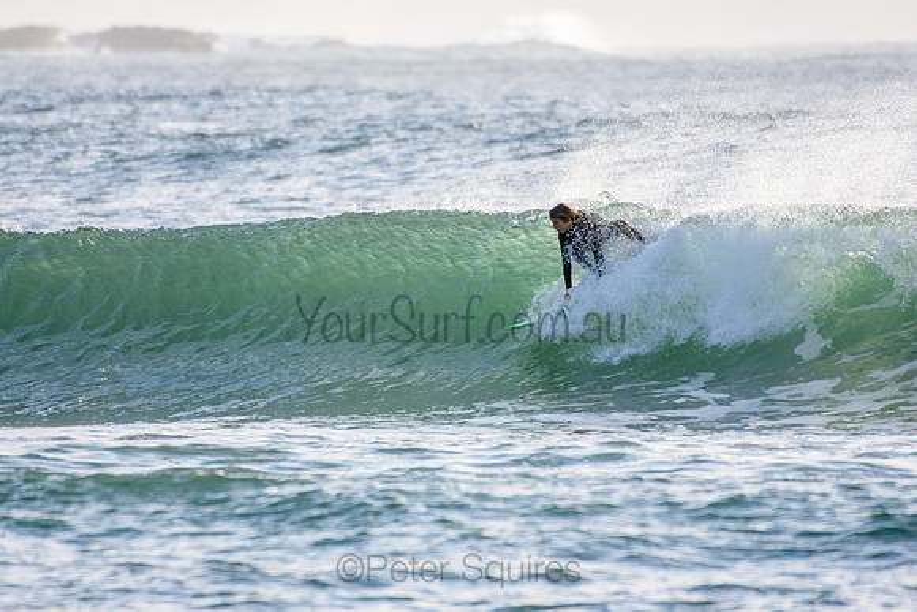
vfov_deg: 1.8
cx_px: 458
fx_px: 19108
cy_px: 306
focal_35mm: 750
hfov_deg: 2.7
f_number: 5.6
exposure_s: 1/2000
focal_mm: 500
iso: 450
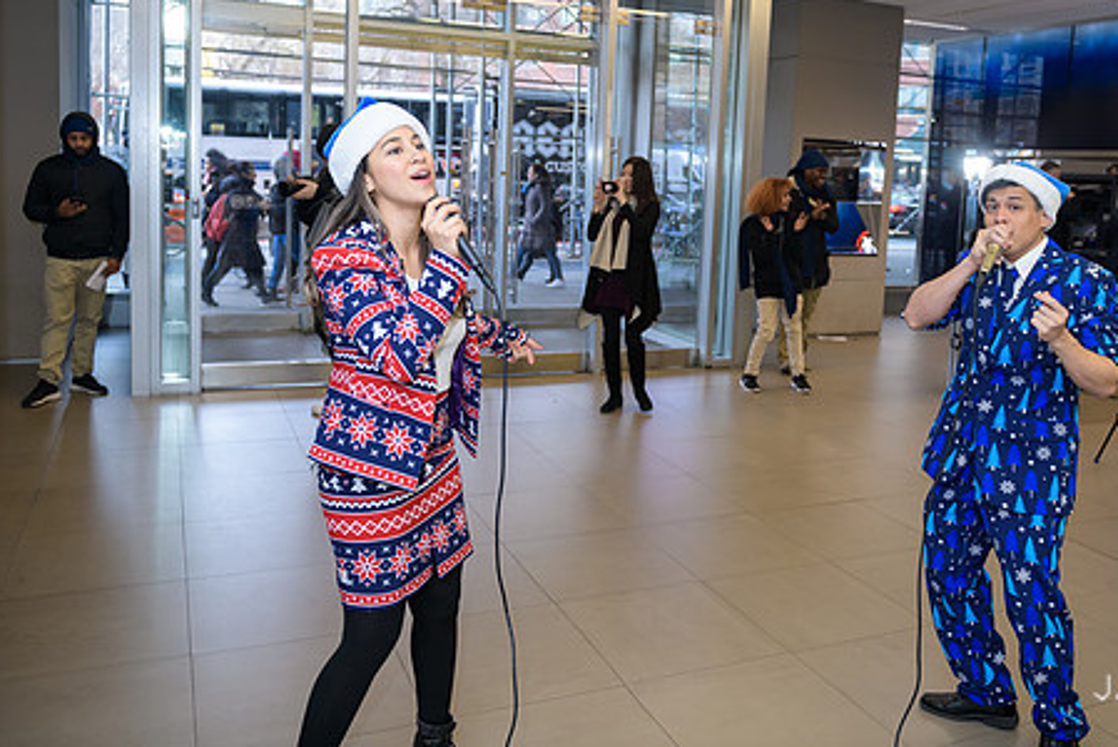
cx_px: 610
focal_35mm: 31
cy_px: 273
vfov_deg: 42.0
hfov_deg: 60.1
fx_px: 963
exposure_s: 1/125
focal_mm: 24
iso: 400
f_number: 3.2
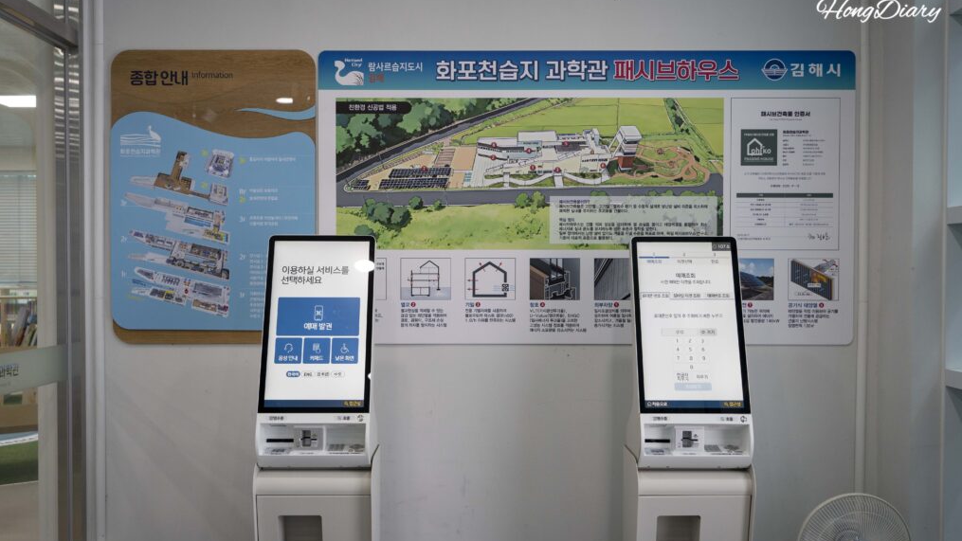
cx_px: 484
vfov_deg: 32.0
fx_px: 944
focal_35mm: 37
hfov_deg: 54.0
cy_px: 302
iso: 640
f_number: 4.5
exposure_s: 1/160
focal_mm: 35
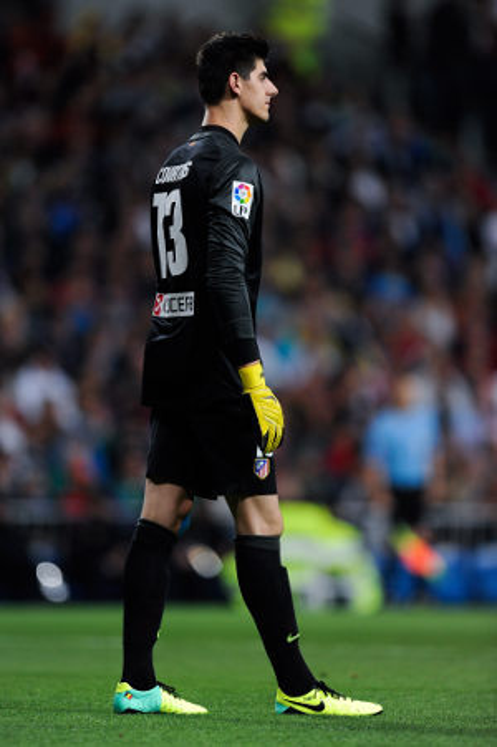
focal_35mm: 400
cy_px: 374
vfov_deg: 5.2
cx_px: 248
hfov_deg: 3.4
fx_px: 8295
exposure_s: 1/1250
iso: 1250
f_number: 2.8
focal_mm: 400
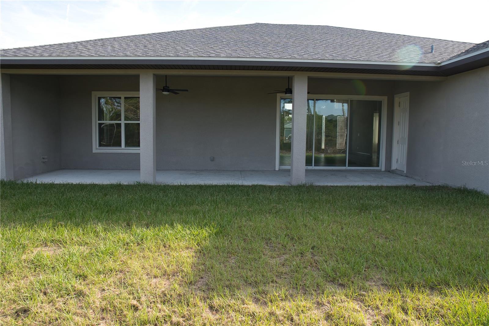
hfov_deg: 73.8
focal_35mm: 24
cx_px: 244
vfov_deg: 53.1
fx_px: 326
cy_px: 163
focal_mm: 16
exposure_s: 1/160
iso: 100
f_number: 5
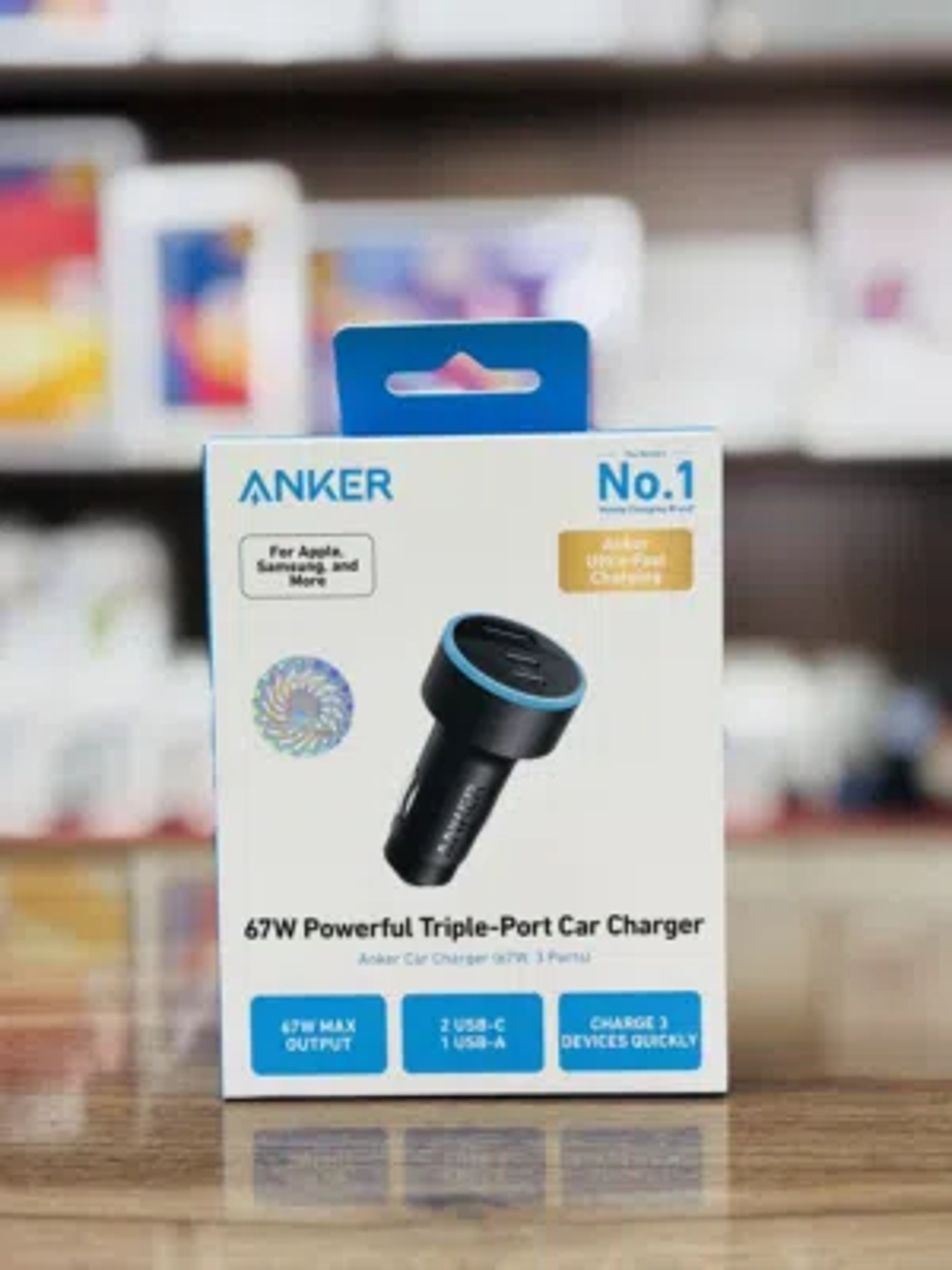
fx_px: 1907
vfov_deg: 36.8
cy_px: 635
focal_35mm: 52
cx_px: 476
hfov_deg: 28.0
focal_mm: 5.96
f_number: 1.6
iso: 50
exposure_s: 1/100
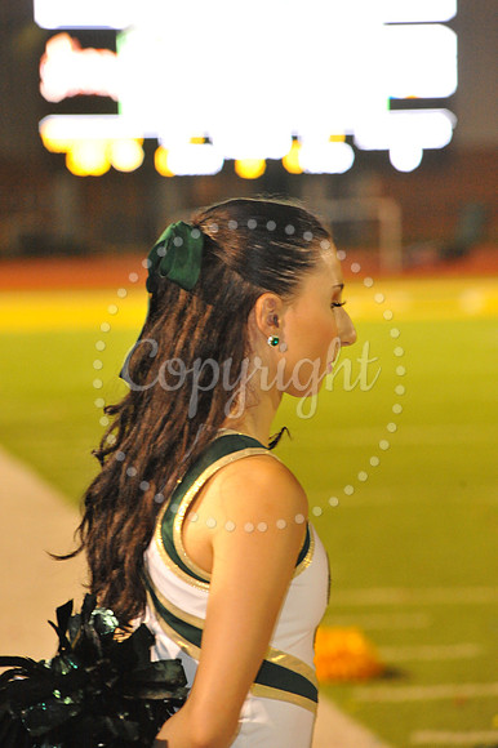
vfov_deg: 13.3
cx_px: 249
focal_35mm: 155
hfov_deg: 8.8
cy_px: 374
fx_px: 3220
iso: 6400
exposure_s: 1/160
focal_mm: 155
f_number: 6.3
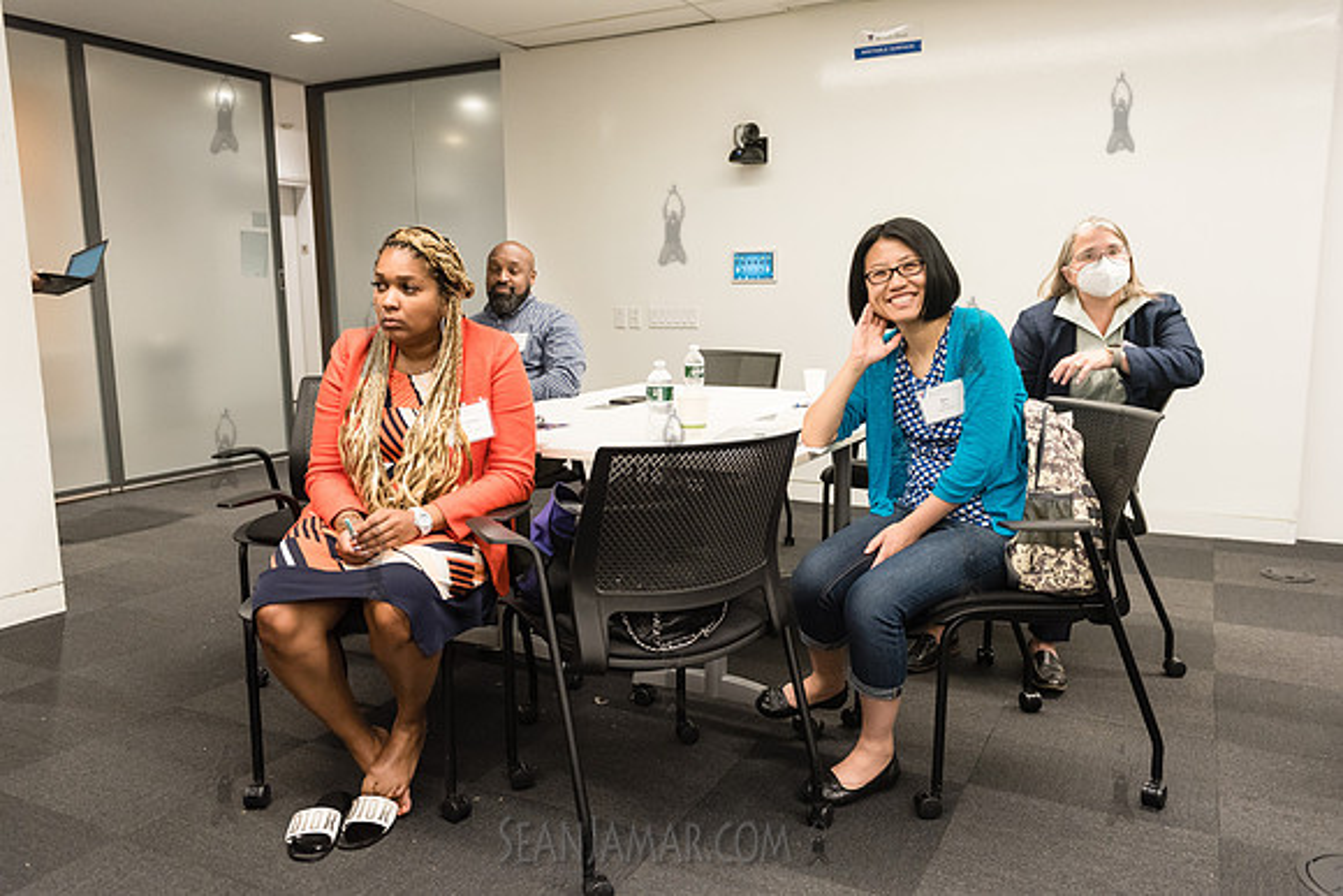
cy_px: 448
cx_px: 672
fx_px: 1007
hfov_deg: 67.4
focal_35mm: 27
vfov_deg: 48.0
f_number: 4
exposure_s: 1/250
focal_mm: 27
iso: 2500
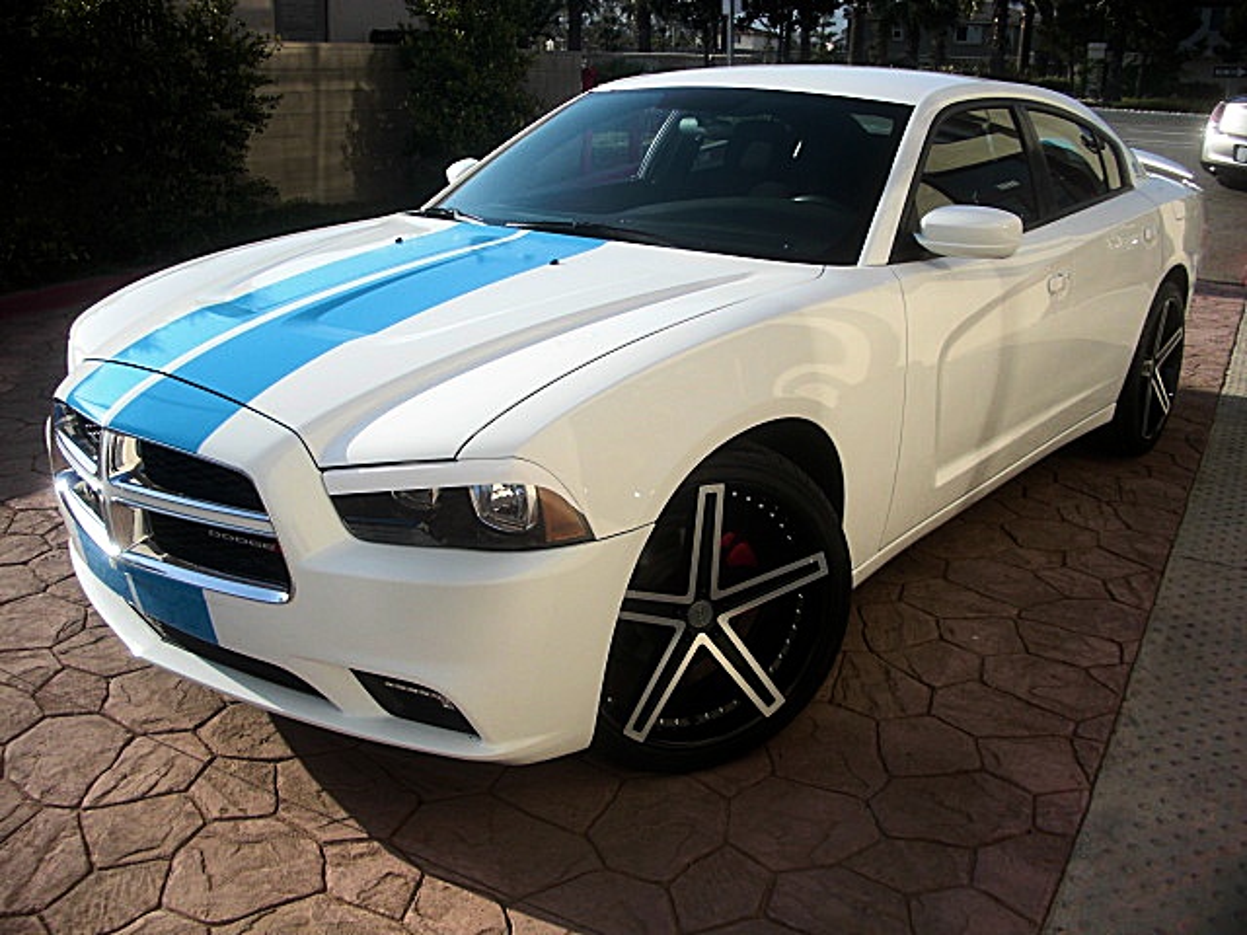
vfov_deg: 39.7
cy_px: 468
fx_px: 1297
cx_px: 624
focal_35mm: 36
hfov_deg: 51.4
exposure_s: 1/800
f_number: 2.8
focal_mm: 6.3
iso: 50
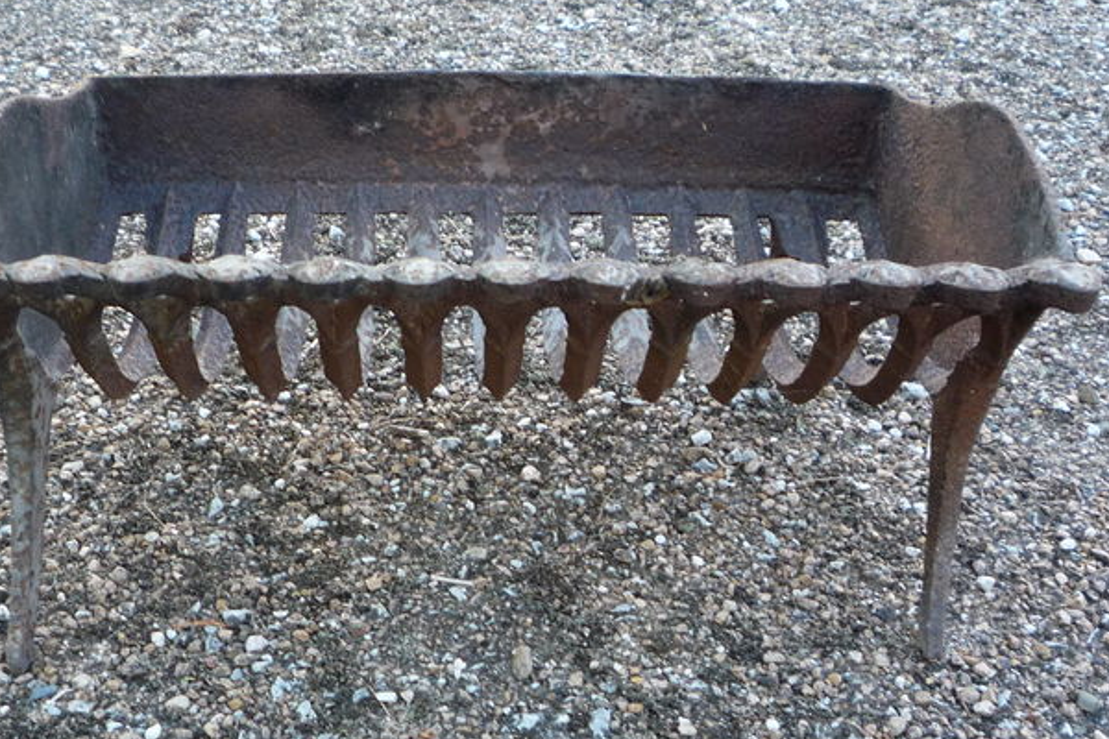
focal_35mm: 52
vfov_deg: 25.8
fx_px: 1602
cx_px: 473
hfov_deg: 38.1
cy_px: 504
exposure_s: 1/40
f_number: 3.3
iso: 100
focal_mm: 5.2
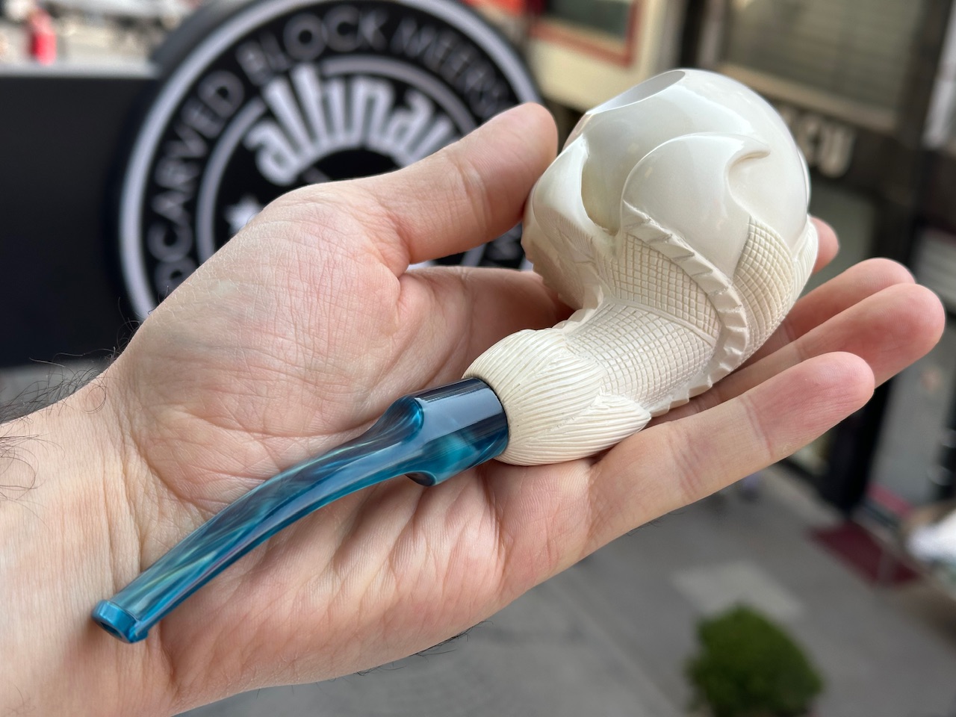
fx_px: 1326
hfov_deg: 39.7
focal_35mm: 48
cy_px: 358
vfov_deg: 30.3
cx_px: 478
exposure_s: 1/587
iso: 64
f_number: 1.78
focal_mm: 6.86
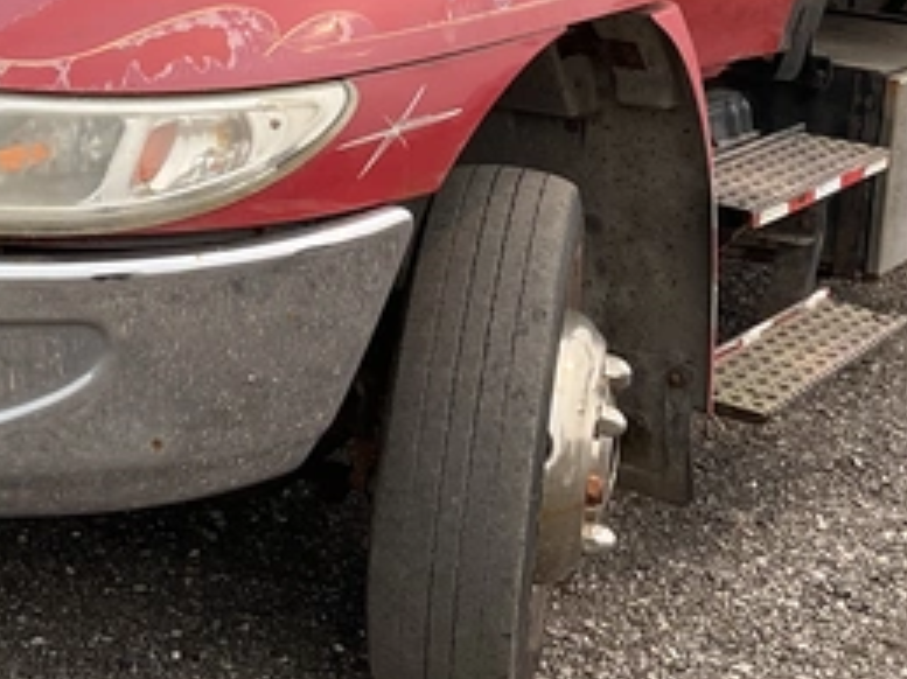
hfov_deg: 23.1
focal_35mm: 84
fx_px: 2200
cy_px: -19
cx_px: 228
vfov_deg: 17.1
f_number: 1.8
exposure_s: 1/869
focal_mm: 3
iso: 25
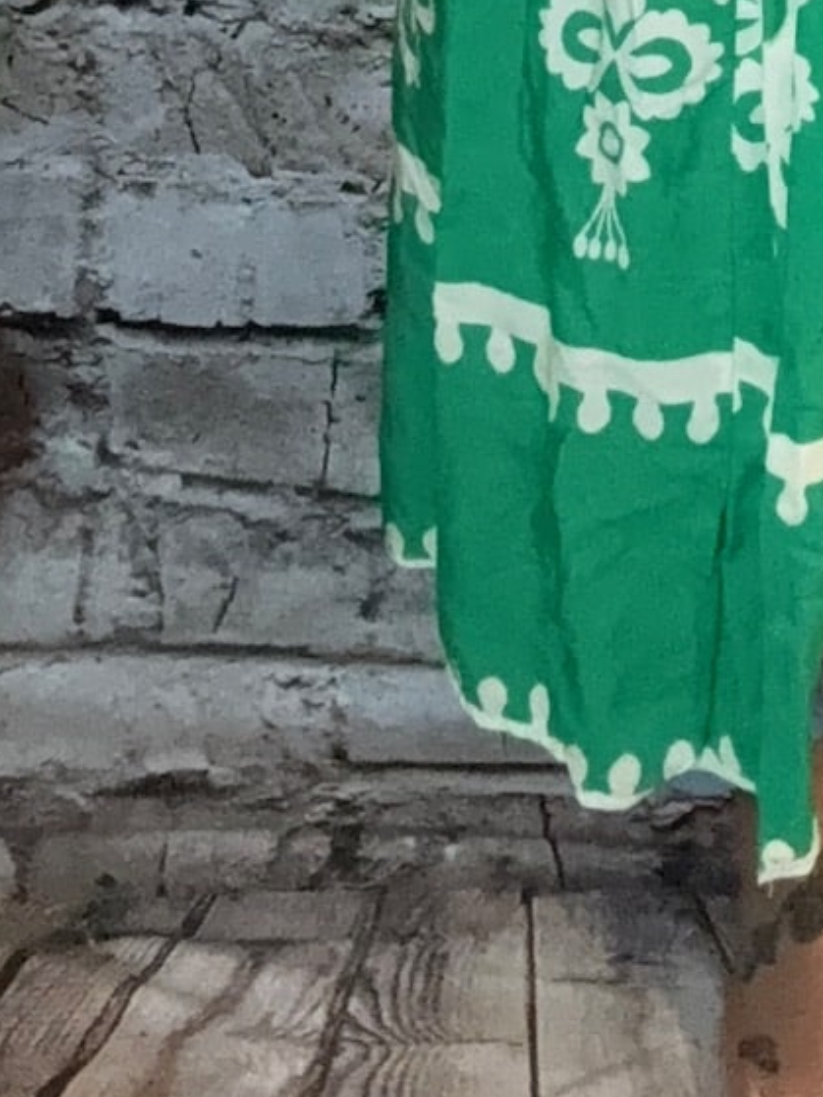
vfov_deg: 15.3
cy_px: -897
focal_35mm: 110
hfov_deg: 13.2
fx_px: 3488
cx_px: 868
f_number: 1.9
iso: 200
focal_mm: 2.69
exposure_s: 1/33
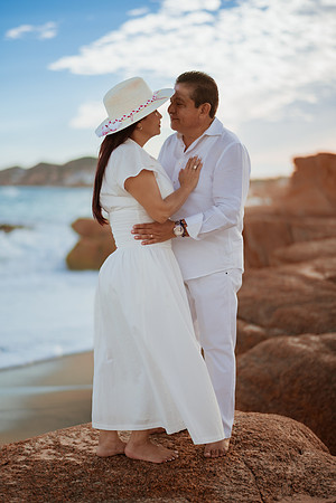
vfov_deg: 34.5
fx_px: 812
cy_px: 252
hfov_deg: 23.4
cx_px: 168
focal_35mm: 58
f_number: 1.4
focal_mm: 58
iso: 200
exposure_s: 1/4000
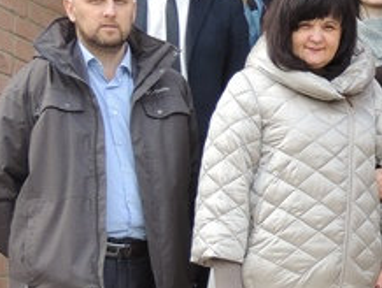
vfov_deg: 12.3
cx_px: 580
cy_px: 151
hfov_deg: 15.0
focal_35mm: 121
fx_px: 1337
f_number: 3.2
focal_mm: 5.8
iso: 100
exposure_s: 1/160
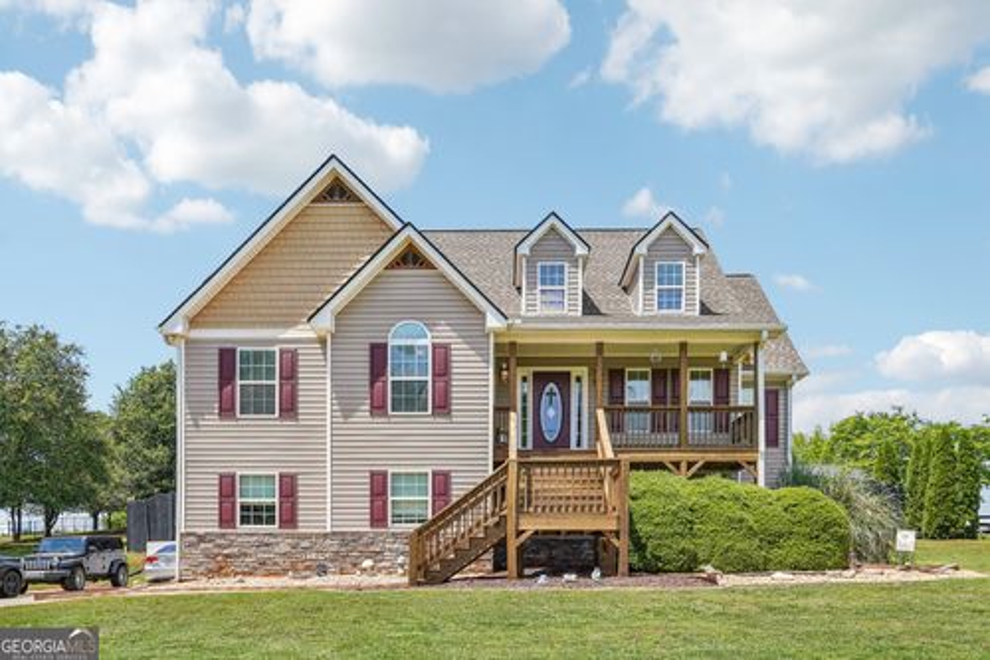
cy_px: 330
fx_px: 715
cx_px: 495
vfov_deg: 49.5
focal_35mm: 26
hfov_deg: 69.4
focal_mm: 26
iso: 100
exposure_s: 1/125
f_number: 8
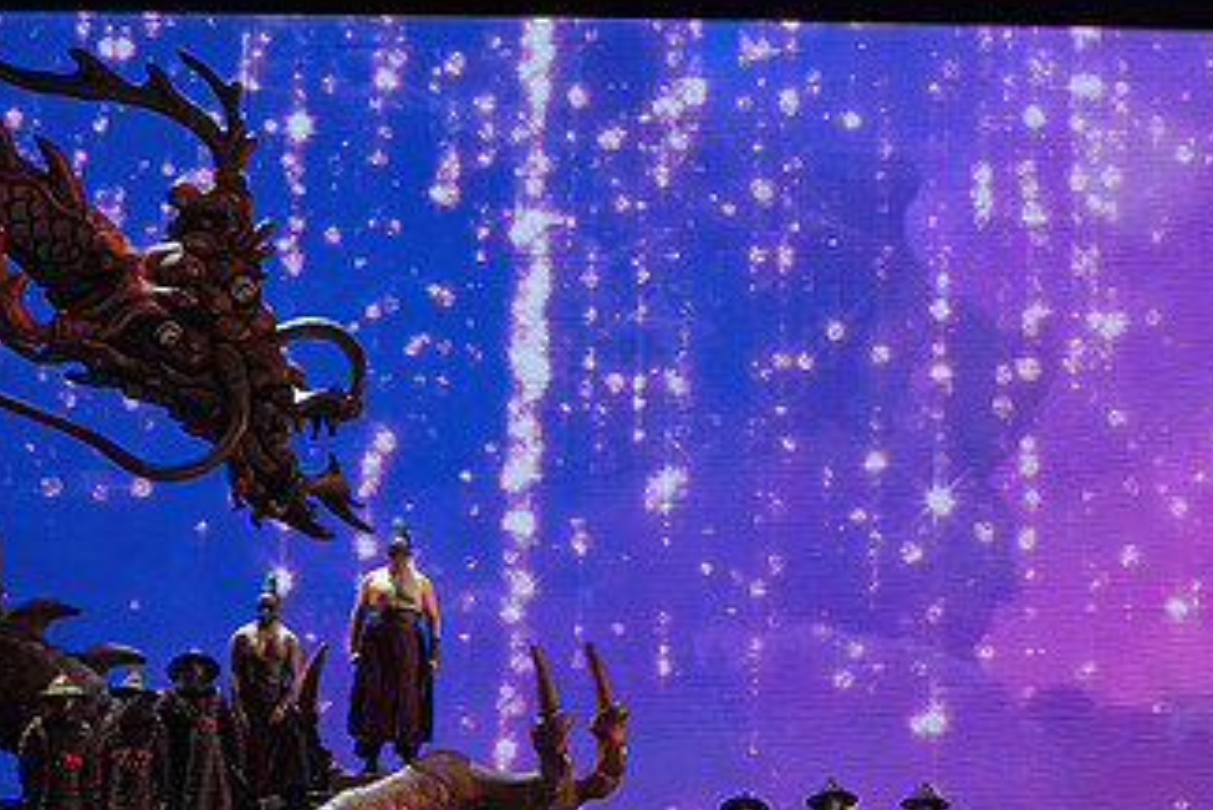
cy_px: 636
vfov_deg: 10.9
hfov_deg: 16.3
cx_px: 888
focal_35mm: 125
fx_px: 4213
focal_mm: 70
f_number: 10
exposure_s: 1/1000
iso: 20000
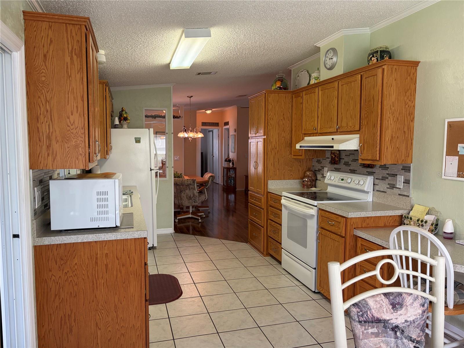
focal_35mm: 26
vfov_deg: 53.1
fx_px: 349
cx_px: 232
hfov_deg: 67.3
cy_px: 174
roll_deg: +0.6
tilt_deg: -3.8
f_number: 1.6
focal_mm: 5.96
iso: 125
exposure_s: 1/120
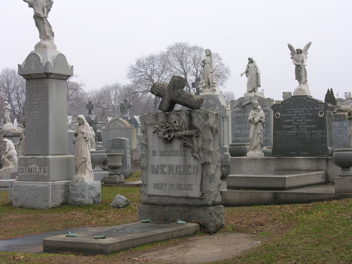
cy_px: 132
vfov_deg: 20.7
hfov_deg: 27.4
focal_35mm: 71
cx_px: 176
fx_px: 722
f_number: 4.2
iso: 50
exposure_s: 1/34.5
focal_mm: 18
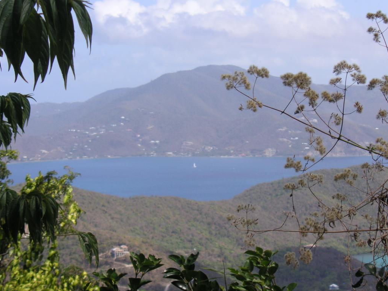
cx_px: 180
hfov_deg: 15.1
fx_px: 1468
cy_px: 127
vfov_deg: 11.3
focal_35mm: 131
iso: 50
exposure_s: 1/350
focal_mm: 17.1
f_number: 5
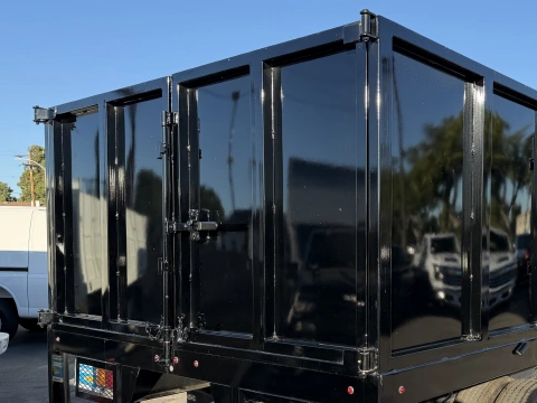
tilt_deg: -2.4
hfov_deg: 45.2
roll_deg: +1.3
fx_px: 621
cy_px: 273
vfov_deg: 35.6
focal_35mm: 40
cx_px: 402
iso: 80
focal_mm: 6.76
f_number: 1.78
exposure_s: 1/1585
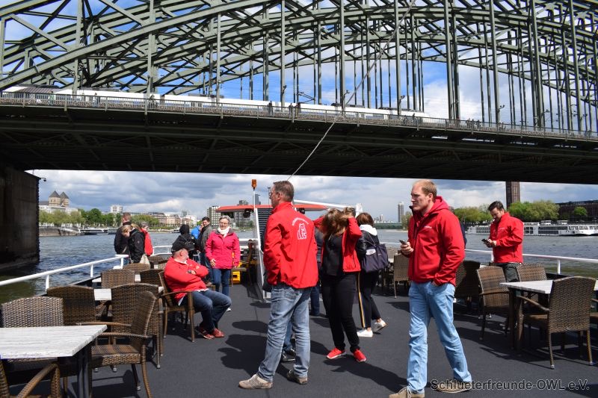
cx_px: 299
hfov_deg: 67.4
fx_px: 448
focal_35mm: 27
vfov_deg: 47.9
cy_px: 199
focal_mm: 18
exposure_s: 1/400
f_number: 10
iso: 200
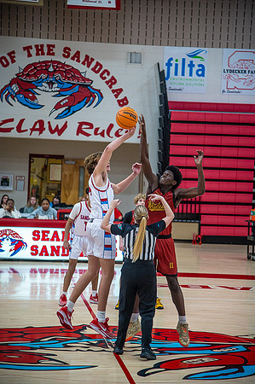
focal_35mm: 98
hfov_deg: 13.9
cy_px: 192
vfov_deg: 20.8
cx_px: 128
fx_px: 1044
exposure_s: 1/320
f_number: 4
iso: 2000
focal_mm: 98
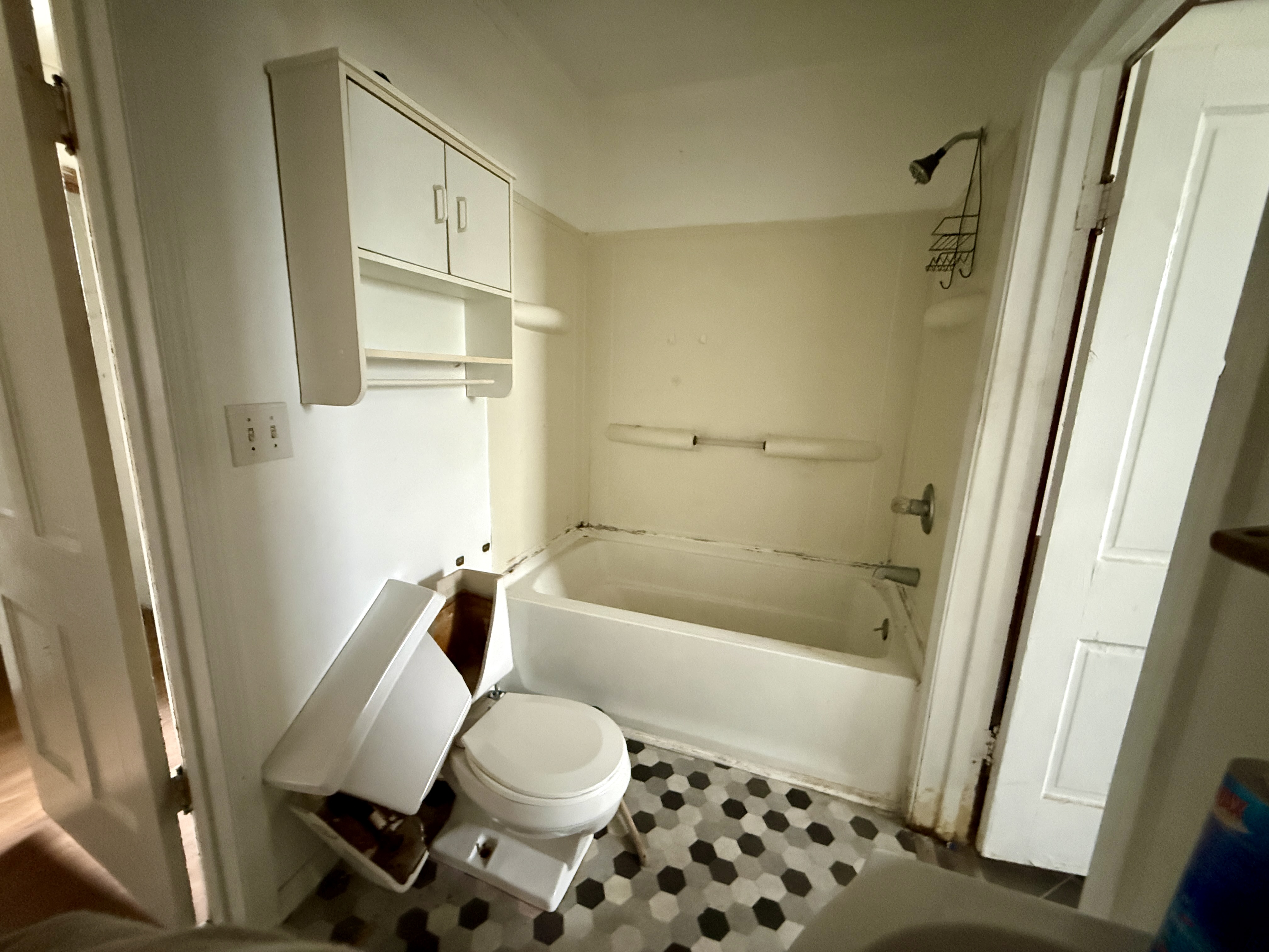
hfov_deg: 102.1
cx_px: 634
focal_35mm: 14
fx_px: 513
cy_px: 476
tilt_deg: -11.4
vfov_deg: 85.7
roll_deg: -1.2
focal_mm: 2.22
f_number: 2.2
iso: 1600
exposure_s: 1/59
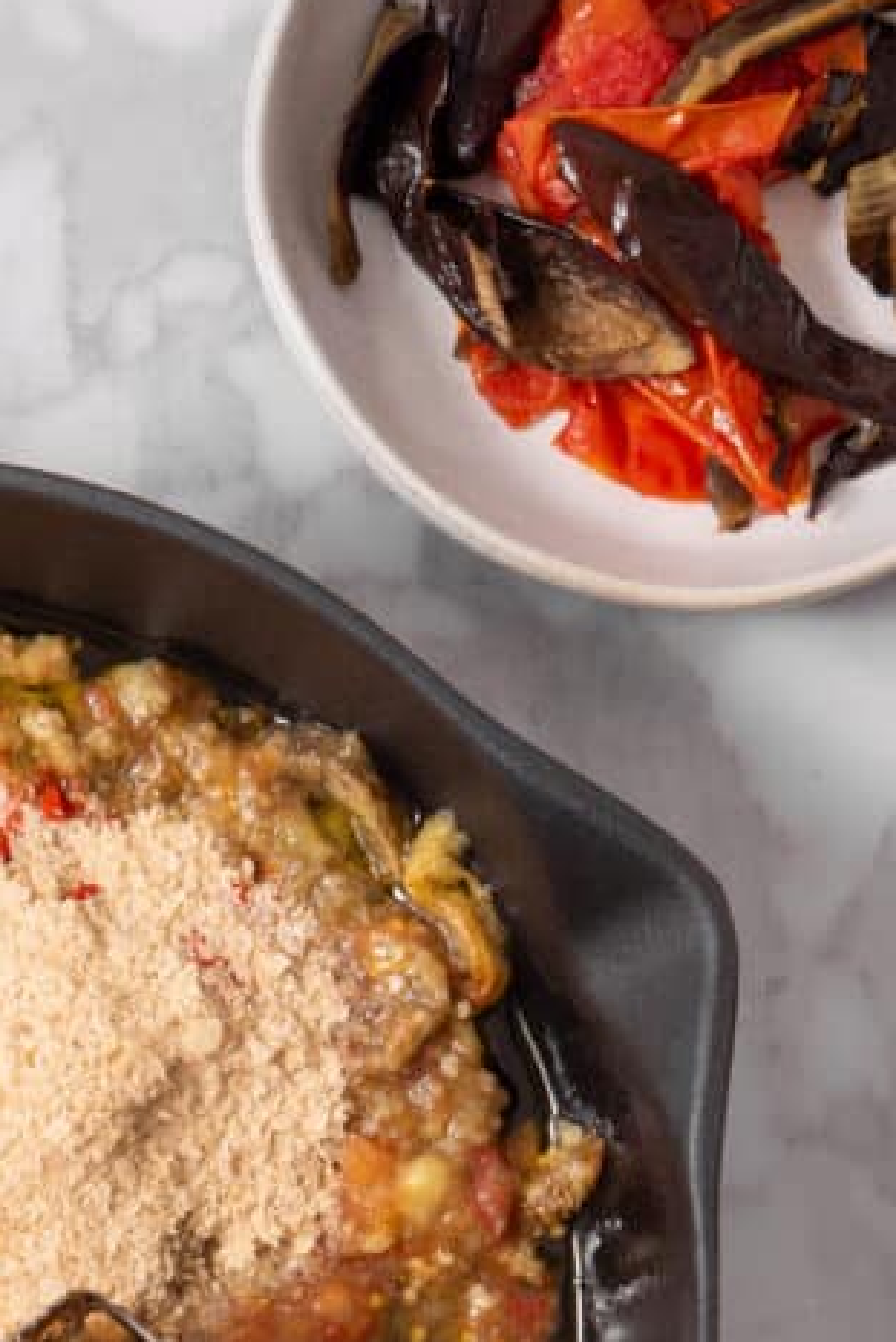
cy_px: 1496
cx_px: -101
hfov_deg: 10.0
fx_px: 5036
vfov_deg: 14.8
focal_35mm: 135
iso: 100
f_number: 8
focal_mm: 60
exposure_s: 1/6
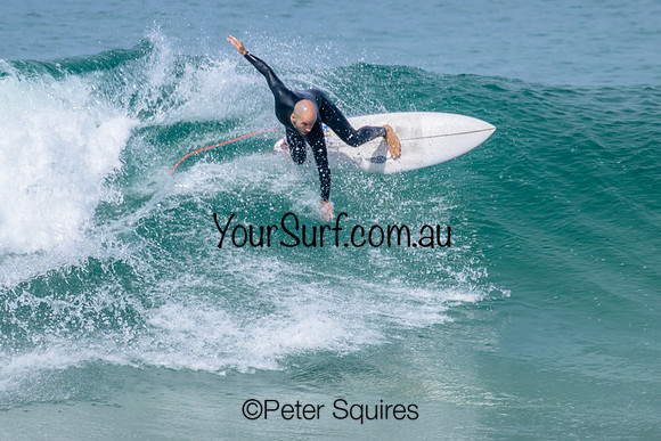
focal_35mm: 1095
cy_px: 228
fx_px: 20100
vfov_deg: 1.3
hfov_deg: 1.9
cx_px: 312
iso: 450
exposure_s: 1/2000
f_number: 11
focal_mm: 800
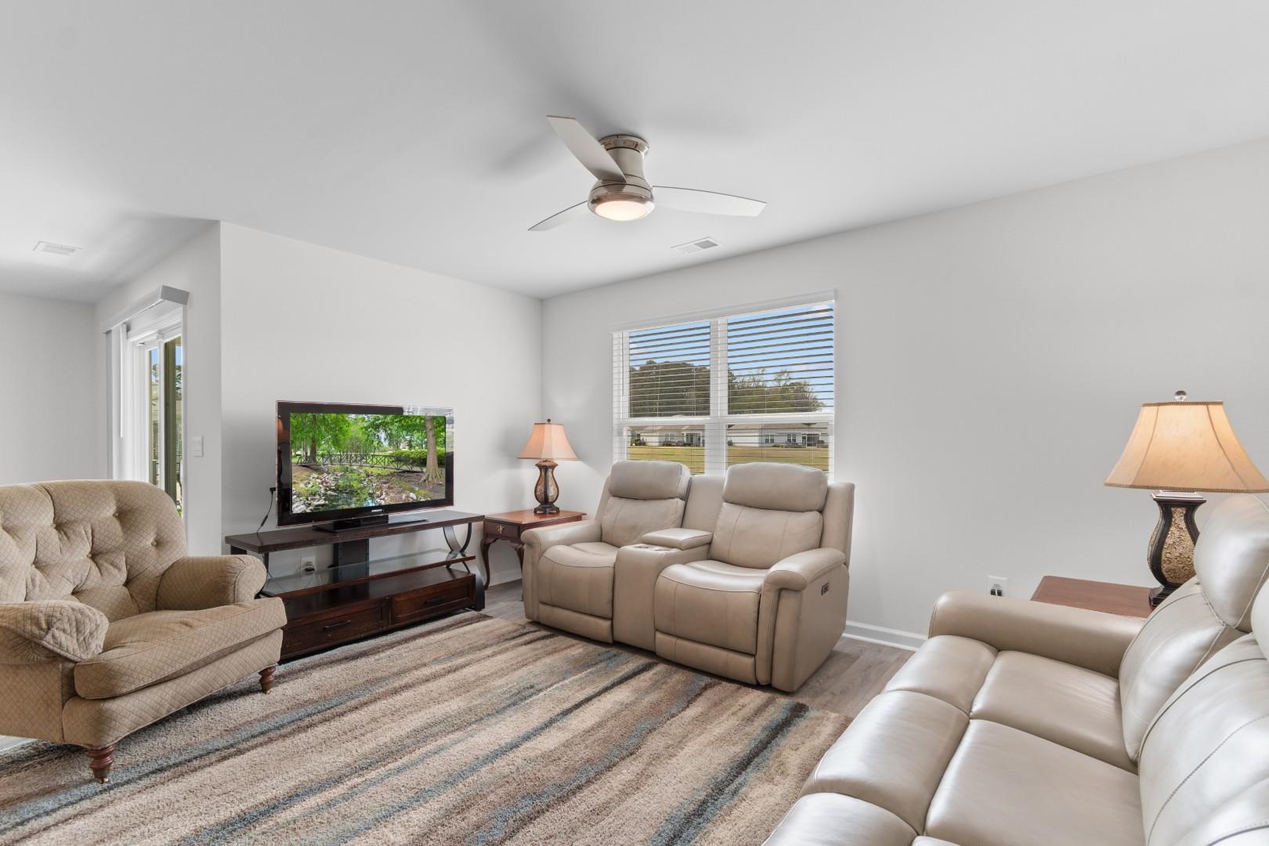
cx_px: 634
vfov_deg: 77.3
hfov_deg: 100.4
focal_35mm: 15
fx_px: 529
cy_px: 423
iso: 100
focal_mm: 10
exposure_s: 1/2
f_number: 5
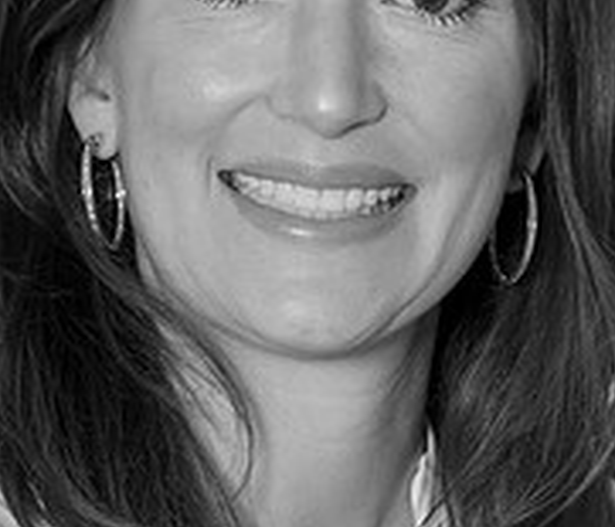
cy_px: 405
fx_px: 6437
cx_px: 1123
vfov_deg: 4.7
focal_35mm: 344
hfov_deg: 5.4
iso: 200
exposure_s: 1/250
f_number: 8
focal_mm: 98
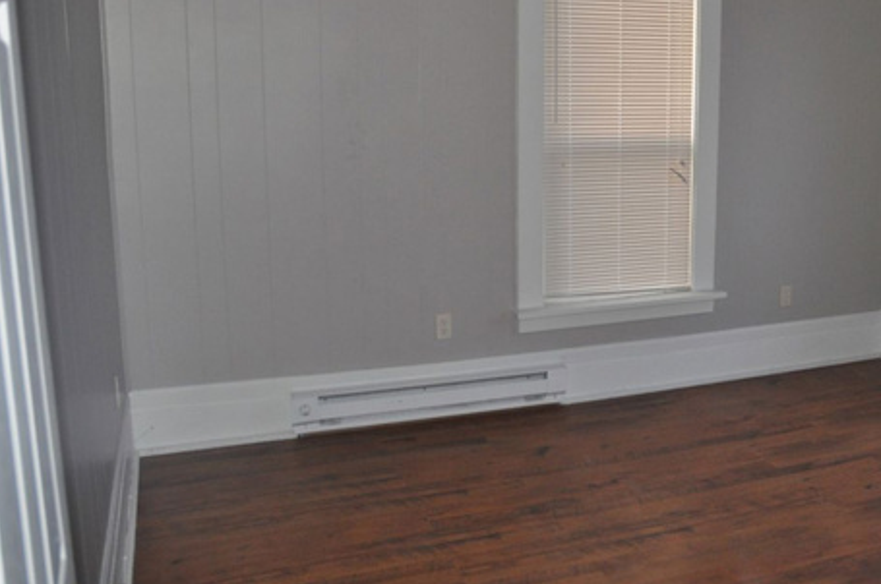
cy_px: 223
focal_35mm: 38
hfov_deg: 49.8
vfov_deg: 34.8
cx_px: 589
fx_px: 929
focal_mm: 18
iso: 800
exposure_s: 1/60
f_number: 3.5
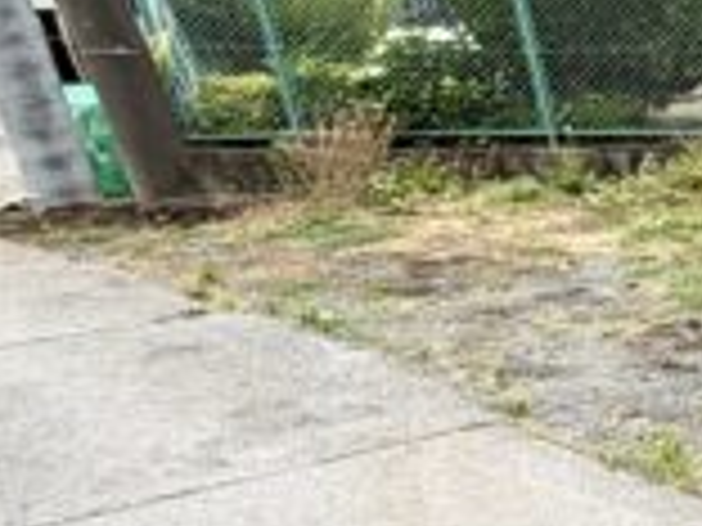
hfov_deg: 15.2
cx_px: 1683
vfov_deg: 20.3
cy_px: 405
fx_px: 1460
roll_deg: +0.3
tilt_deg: -19.6
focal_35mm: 72
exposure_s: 1/679
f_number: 2.2
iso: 40
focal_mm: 2.22
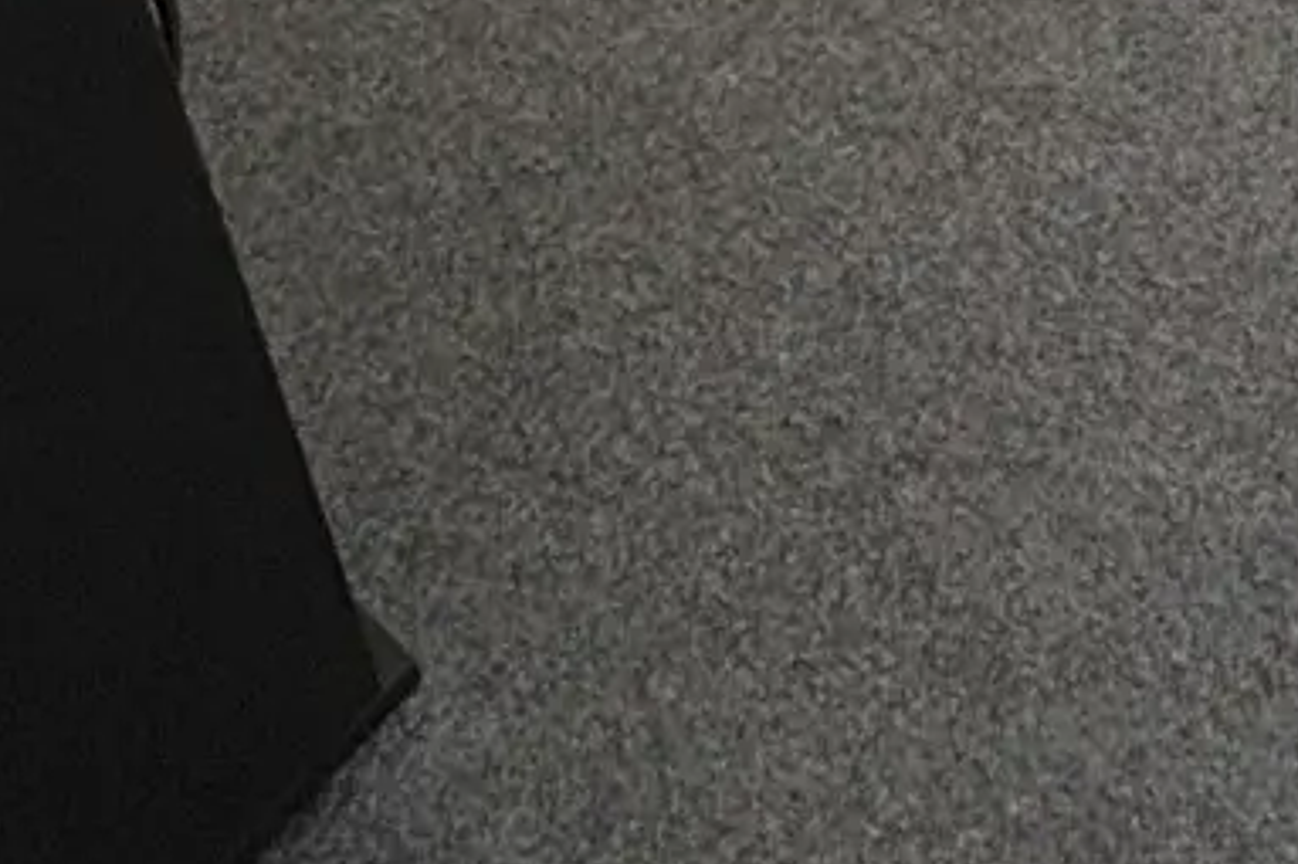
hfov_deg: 26.9
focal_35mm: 73
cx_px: 1132
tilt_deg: -28.9
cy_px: -969
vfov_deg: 14.6
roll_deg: +0.5
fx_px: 2631
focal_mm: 2.22
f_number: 2.2
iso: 250
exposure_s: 1/60
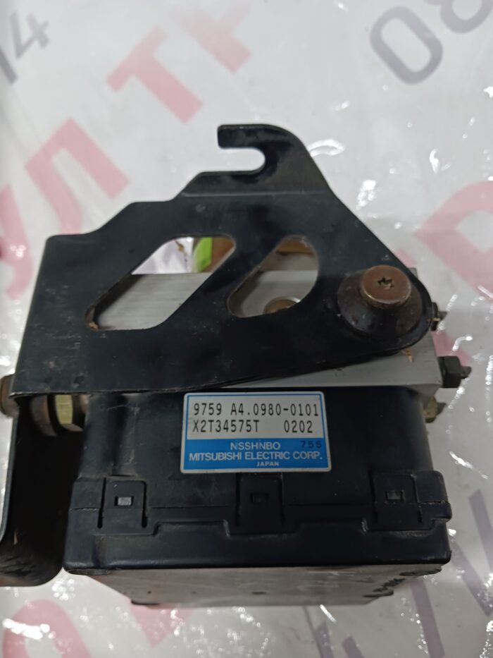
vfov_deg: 65.3
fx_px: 513
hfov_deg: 51.4
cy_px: 329
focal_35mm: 27
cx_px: 246
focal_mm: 4
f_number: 1.8
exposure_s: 1/25
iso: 400
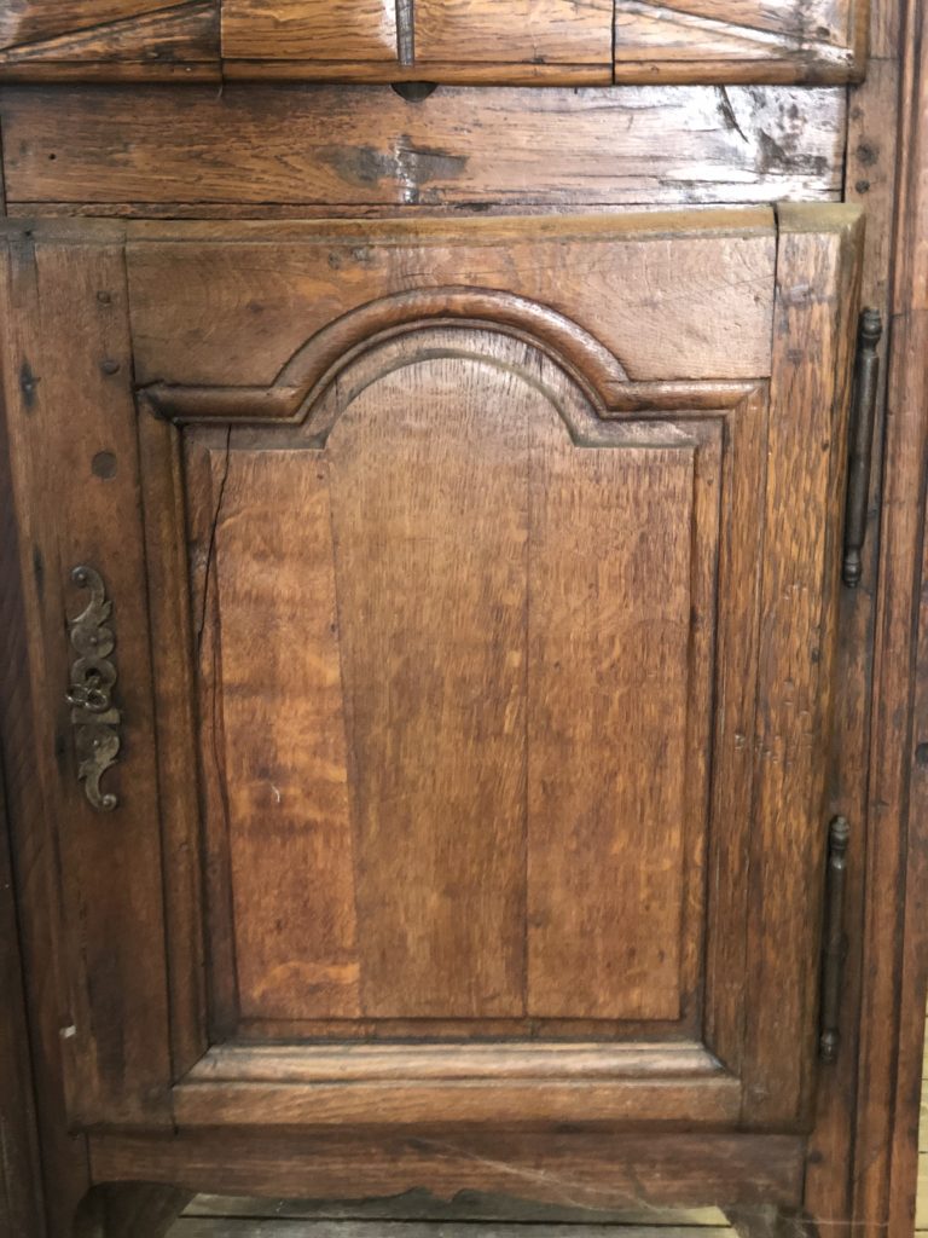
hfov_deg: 28.0
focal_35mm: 52
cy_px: 619
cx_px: 464
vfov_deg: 36.8
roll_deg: -0.6
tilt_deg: -16.0
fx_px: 1859
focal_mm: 6
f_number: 2.4
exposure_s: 1/13
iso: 160
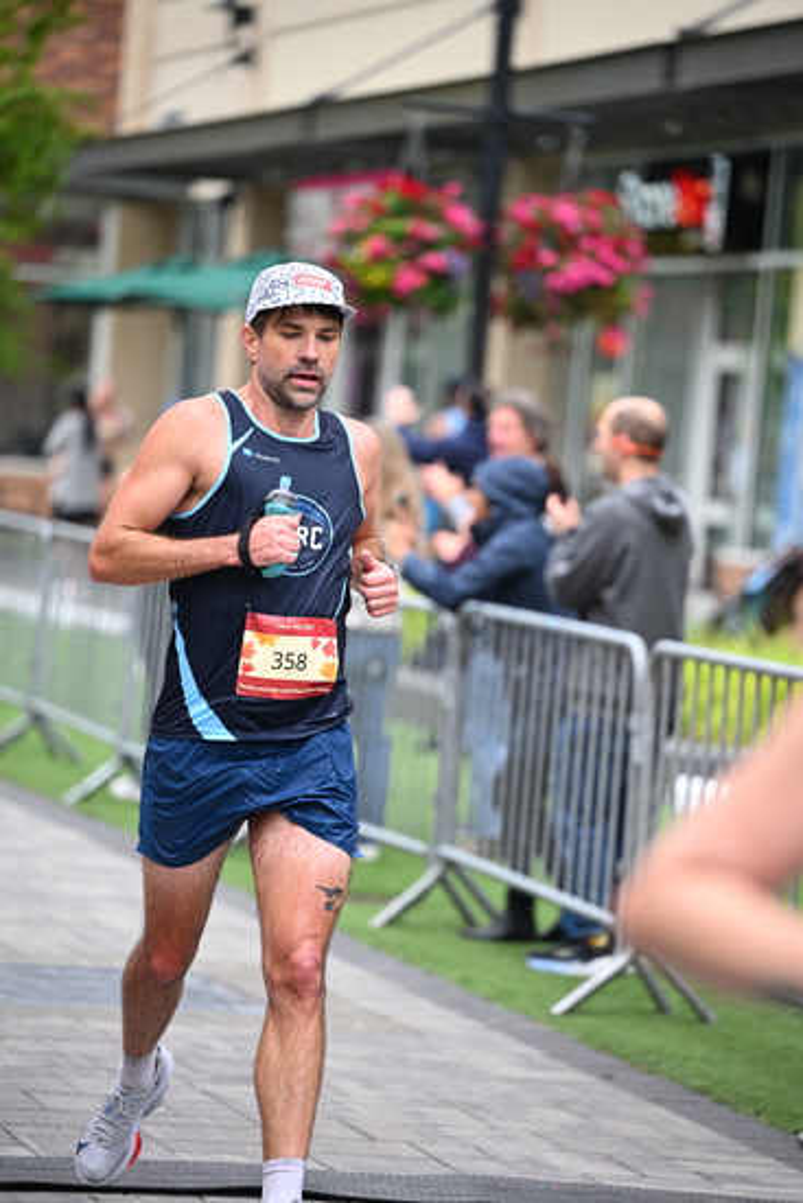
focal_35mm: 145
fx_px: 4848
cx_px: 402
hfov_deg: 9.5
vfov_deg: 14.1
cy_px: 602
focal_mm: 145
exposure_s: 1/1600
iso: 1250
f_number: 2.8
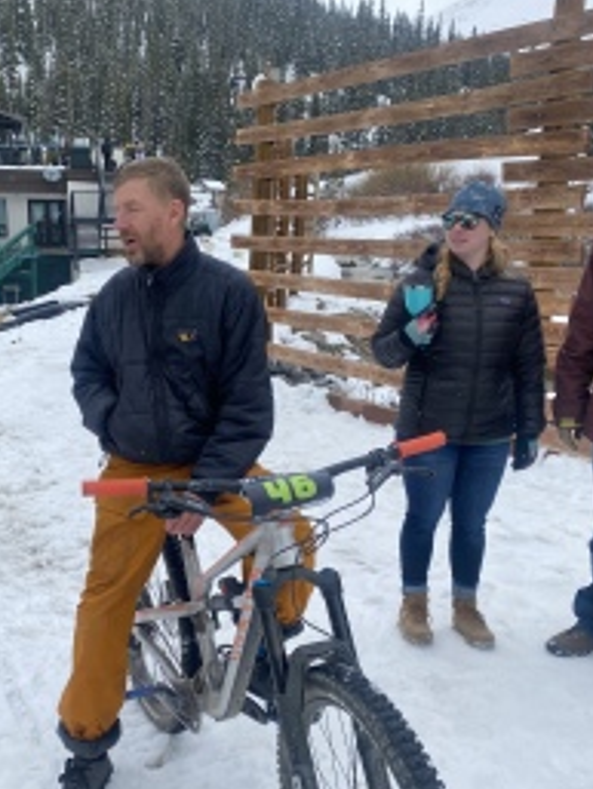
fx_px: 844
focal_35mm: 37
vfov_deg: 50.1
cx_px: 187
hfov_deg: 38.2
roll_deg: +0.5
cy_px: 399
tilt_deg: -13.0
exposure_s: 1/1927
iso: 32
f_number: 1.8
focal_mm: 4.25
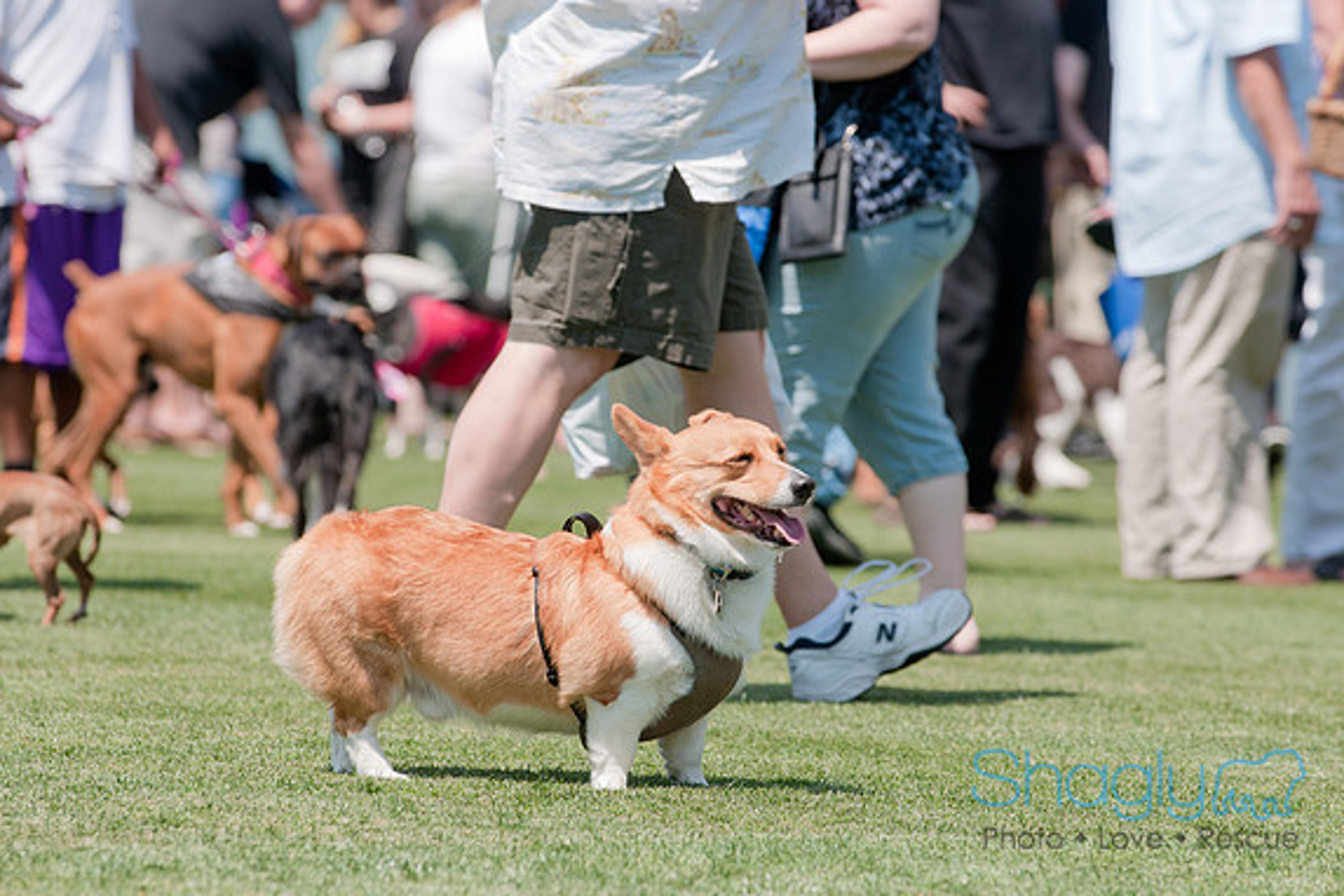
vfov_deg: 4.5
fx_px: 11311
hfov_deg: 6.8
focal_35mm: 303
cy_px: 447
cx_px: 666
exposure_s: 1/800
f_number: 5.6
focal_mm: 200
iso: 200
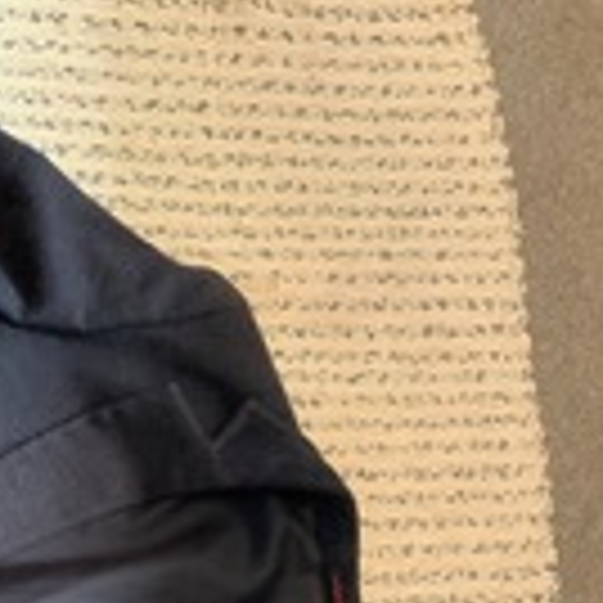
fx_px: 1360
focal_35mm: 69
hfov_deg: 23.6
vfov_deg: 24.0
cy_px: 594
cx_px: -45
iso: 250
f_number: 1.8
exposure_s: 1/40
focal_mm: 3
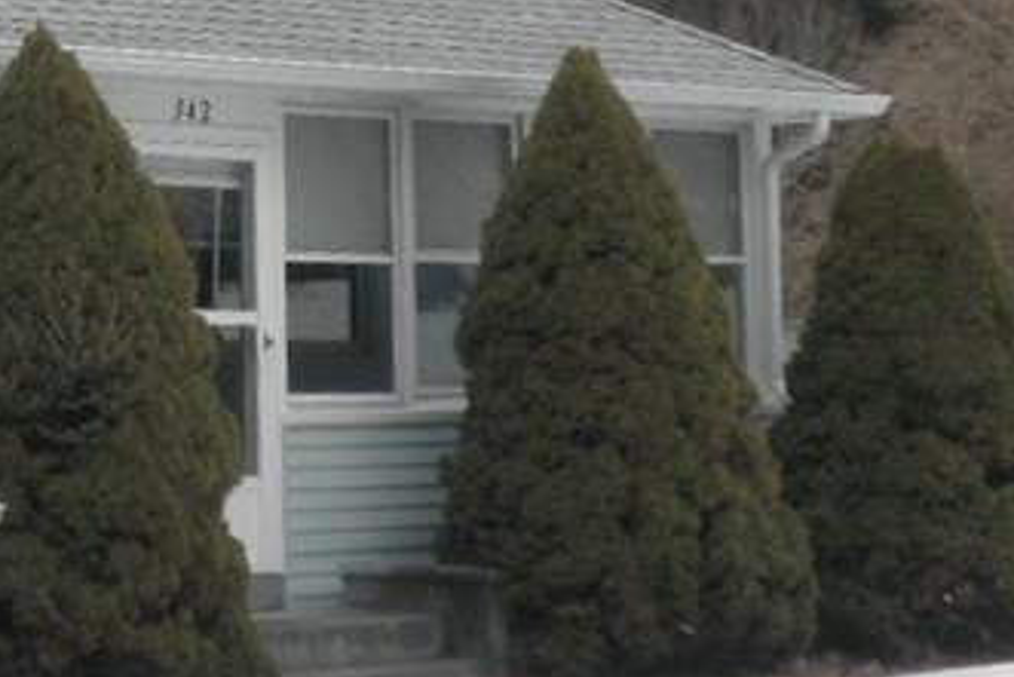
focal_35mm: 119
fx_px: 3353
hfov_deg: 16.3
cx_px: -306
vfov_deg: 11.5
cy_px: 70
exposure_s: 1/250
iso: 64
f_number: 3.1
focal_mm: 6.5
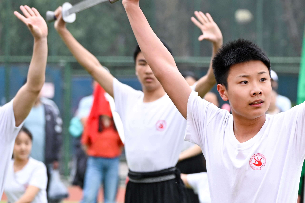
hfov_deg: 5.6
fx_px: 3109
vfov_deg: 3.7
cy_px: 122
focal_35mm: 367
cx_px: 225
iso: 500
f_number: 6.3
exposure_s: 1/500
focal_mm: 187
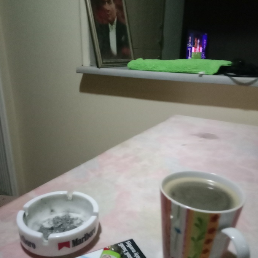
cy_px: 155
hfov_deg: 54.0
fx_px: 253
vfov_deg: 53.7
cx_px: 129
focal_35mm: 30
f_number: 2.2
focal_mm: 3.4
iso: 3915
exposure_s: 1/16.7
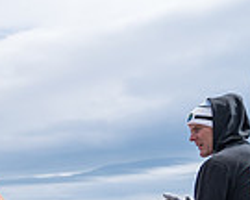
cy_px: 221
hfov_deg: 16.8
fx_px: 718
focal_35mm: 97
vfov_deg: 15.4
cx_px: -185
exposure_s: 1/1000
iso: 100
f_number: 4
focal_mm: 24
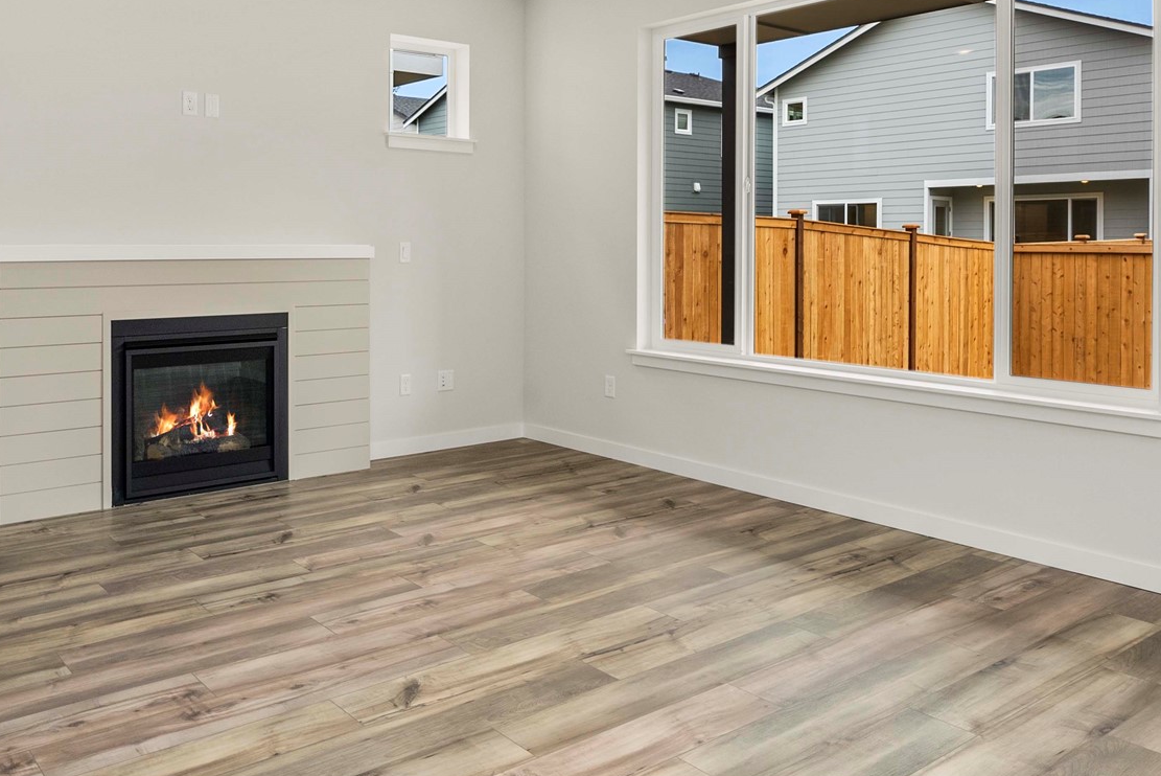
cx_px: 408
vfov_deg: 44.4
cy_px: 258
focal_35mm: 29
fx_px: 936
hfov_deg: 62.4
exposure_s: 1/60
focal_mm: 19
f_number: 7.1
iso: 125
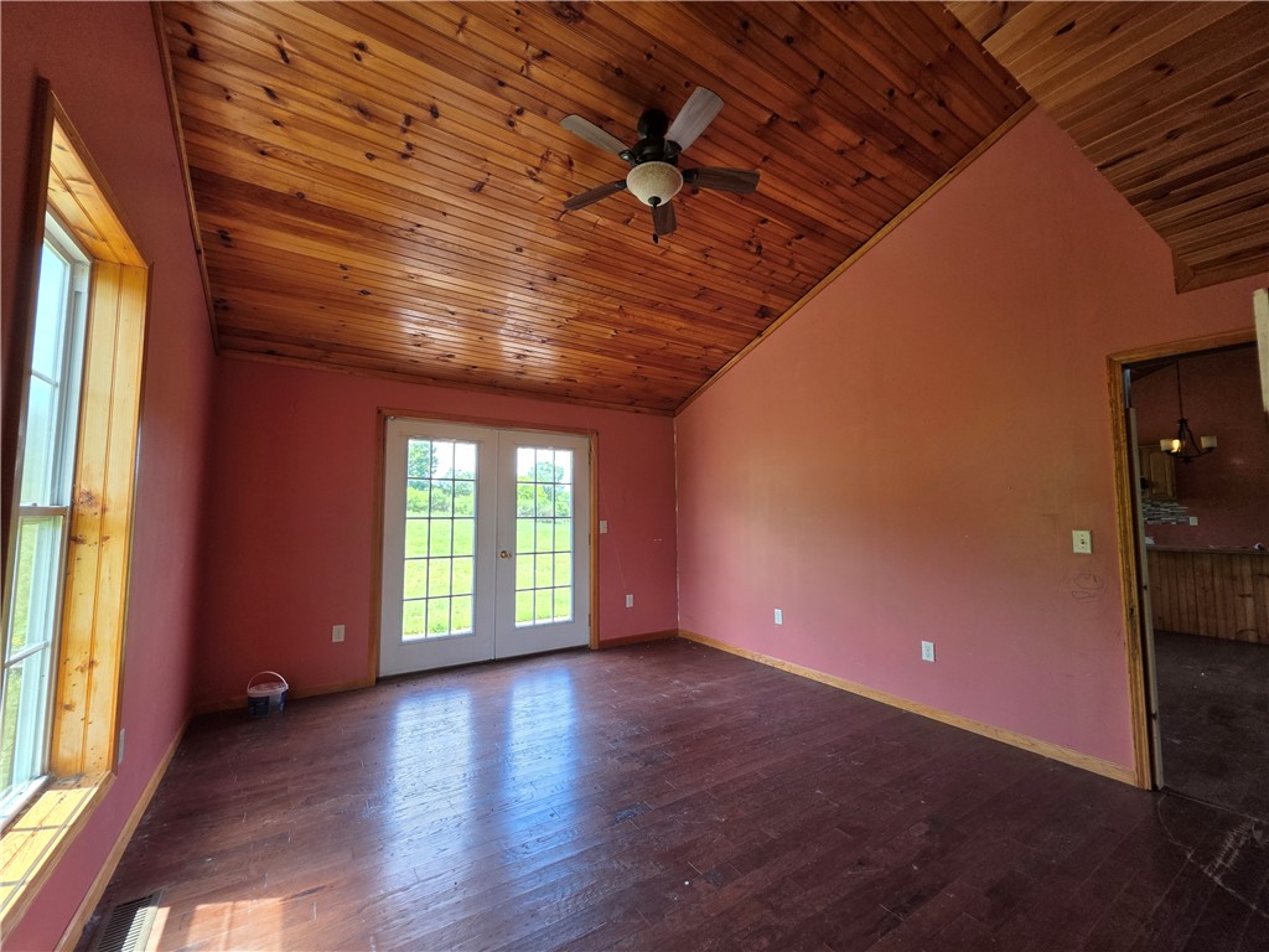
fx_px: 477
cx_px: 634
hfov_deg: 106.2
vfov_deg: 89.9
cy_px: 476
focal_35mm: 13
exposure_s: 1/120
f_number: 1.9
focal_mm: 2.2
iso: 64
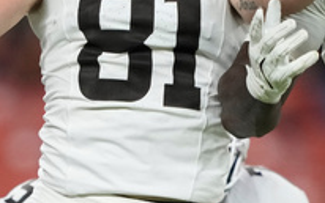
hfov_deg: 1.0
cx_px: 161
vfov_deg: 0.6
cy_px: 257
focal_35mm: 2025
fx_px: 17946
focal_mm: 400
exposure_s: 1/2000
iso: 2500
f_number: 2.8
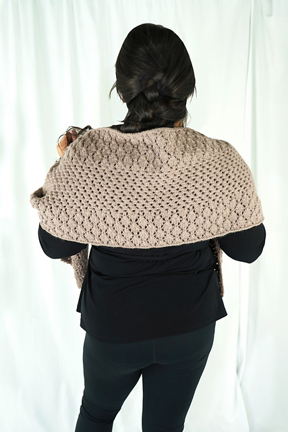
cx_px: 144
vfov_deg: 53.1
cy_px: 216
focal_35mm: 36
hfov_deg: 36.9
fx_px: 432
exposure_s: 1/40
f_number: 5
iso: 250
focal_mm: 36
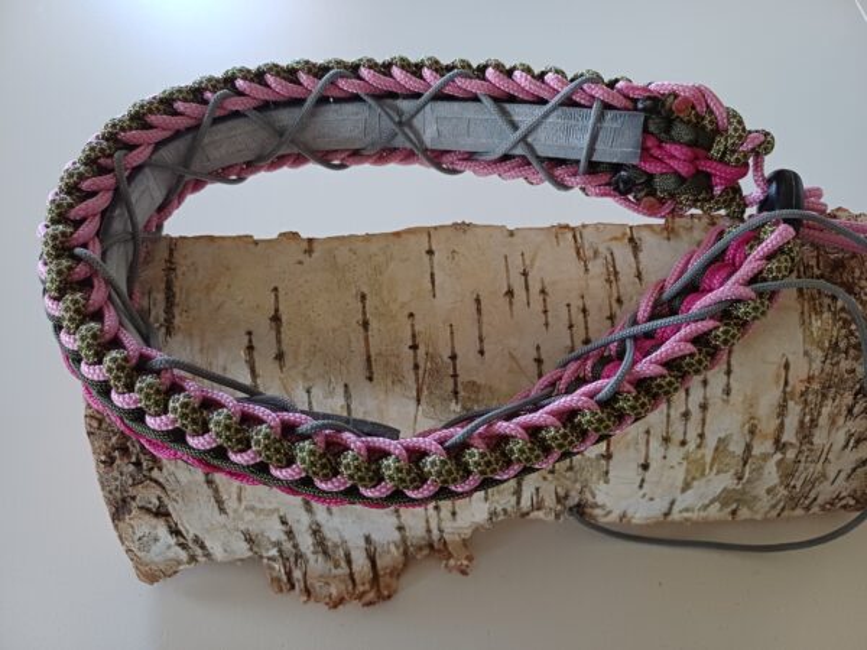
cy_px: 325
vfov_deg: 54.9
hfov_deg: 69.4
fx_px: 626
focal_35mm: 25
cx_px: 434
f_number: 1.8
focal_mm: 4.65
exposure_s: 1/33.3
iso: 500
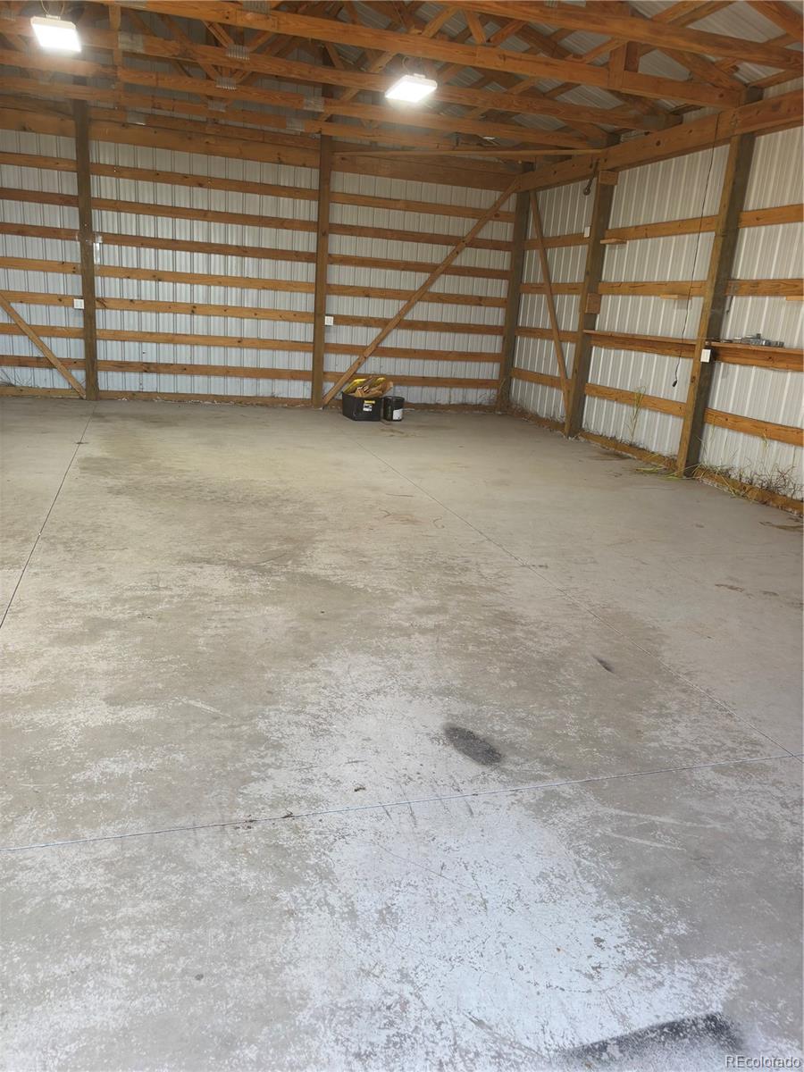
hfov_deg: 53.1
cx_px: 402
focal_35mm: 26
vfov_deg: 67.3
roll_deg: -3.7
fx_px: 805
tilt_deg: -13.9
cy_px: 536
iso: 32
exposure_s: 1/121
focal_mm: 5.96
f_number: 1.6
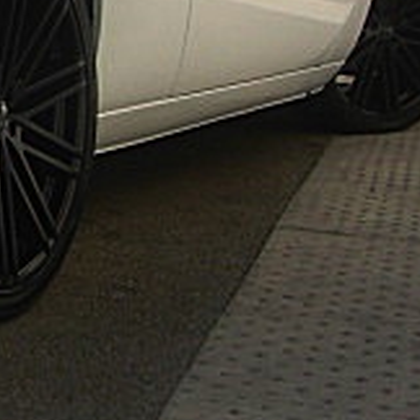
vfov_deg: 13.7
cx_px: -298
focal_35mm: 126
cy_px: 47
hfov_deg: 12.8
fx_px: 1730
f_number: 7.9
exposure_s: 1/125
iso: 50
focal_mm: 6.3
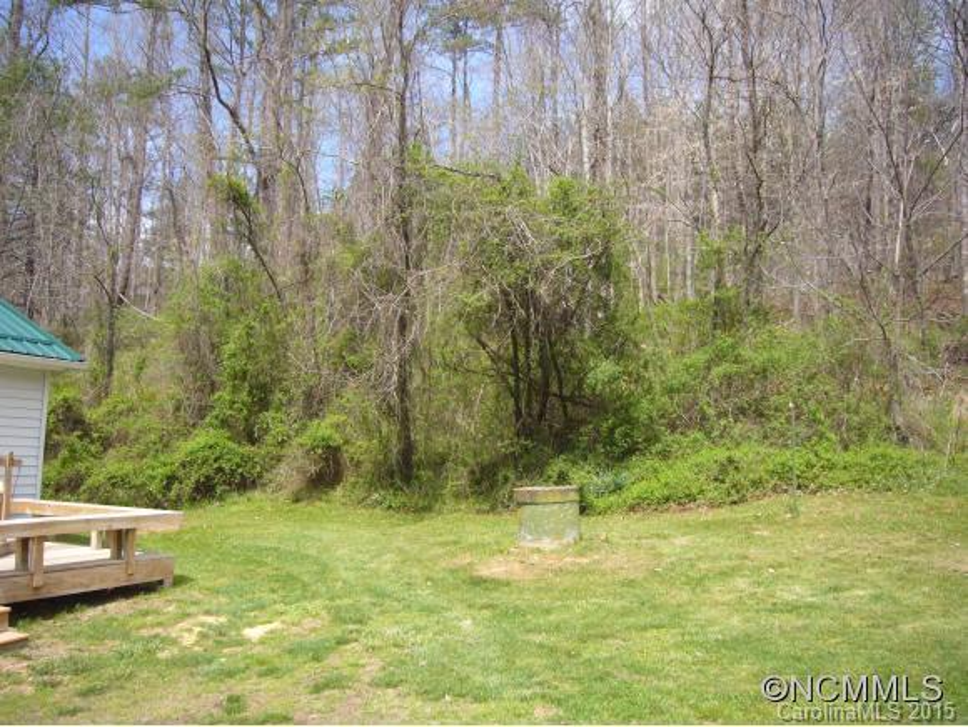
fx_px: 840
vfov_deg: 46.9
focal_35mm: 30
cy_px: 364
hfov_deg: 59.9
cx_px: 484
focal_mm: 4.9
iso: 200
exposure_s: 1/320
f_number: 5.6
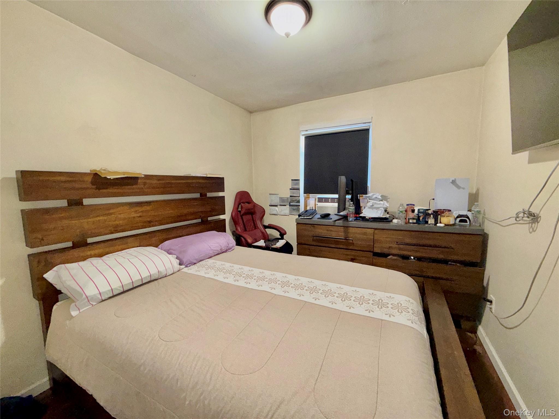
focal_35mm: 14
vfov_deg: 85.7
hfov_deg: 102.1
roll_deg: +0.7
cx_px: 280
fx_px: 226
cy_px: 210
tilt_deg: -6.4
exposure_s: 1/60
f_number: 2.2
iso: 125
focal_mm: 2.22
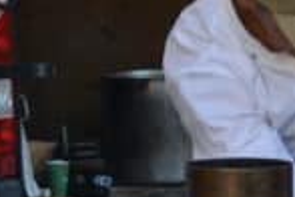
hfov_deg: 7.2
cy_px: 8
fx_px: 2229
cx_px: -333
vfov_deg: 5.0
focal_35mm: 272
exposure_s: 1/125
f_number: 5.6
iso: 320
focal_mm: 26
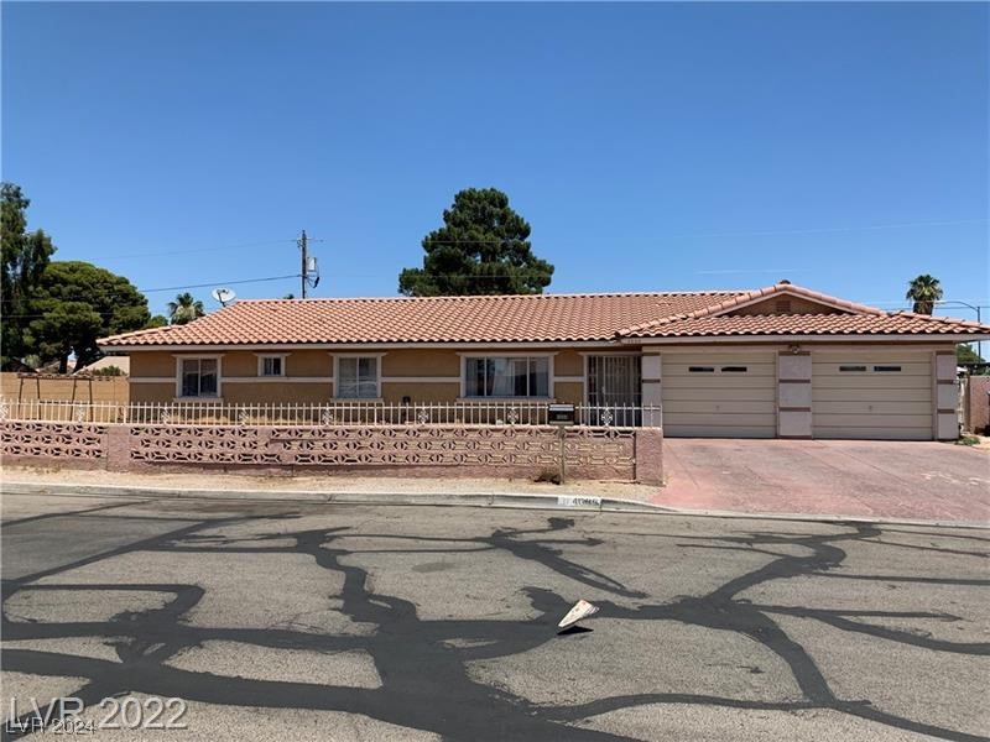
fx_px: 744
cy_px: 371
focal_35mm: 26
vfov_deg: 53.1
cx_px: 495
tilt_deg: -0.2
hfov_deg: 67.3
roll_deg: +0.3
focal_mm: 4.25
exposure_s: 1/2611
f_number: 1.8
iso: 25
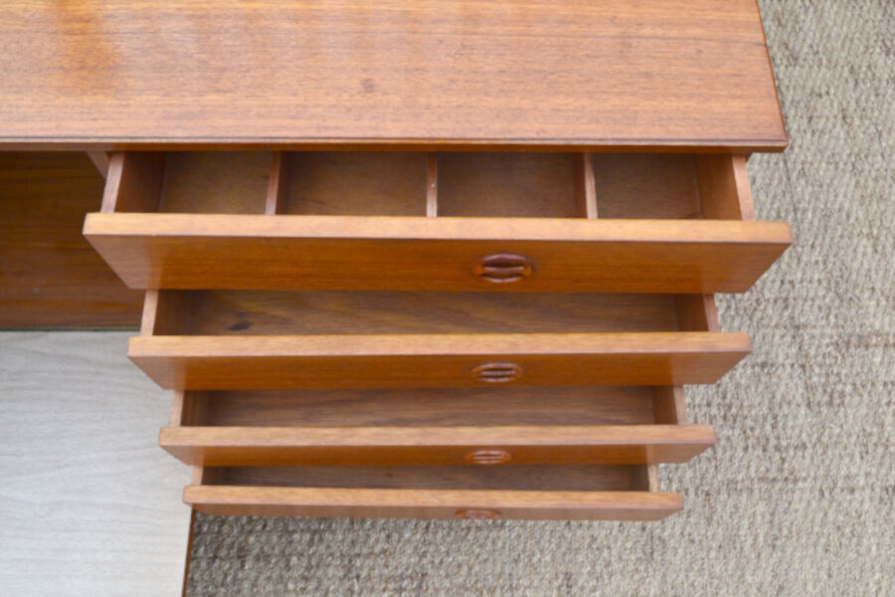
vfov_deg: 43.6
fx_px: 746
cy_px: 298
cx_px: 448
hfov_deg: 61.9
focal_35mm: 30
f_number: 9
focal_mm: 20
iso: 400
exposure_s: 1/100
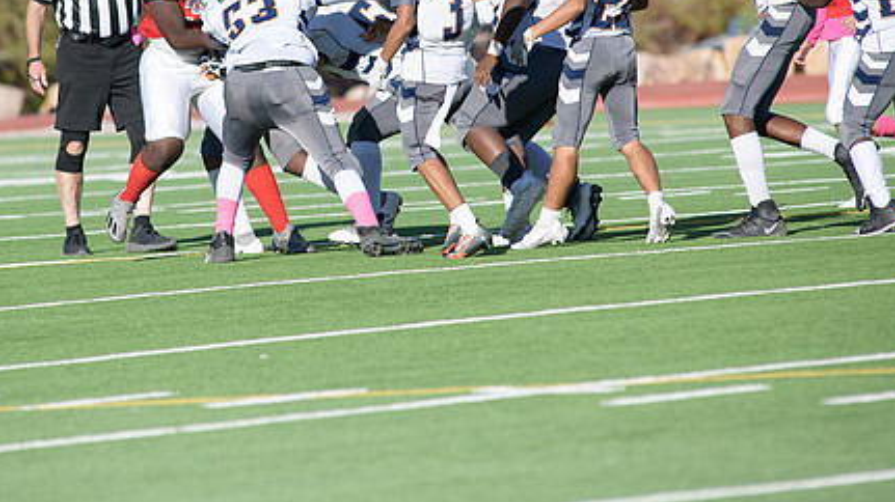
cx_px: 330
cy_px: 107
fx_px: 10034
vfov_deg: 2.9
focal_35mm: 423
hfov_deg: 5.1
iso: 1000
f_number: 5
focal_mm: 300
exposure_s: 1/8000
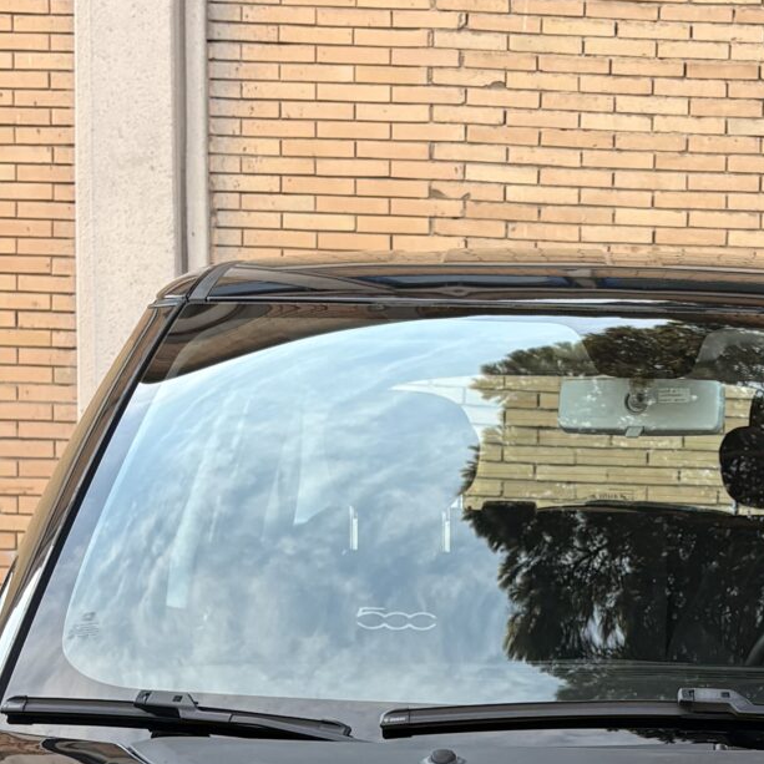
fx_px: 2397
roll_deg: -1.7
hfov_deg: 17.8
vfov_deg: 17.6
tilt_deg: -8.4
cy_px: 795
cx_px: 697
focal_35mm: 96
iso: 64
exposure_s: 1/485
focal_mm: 5.96
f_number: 1.6
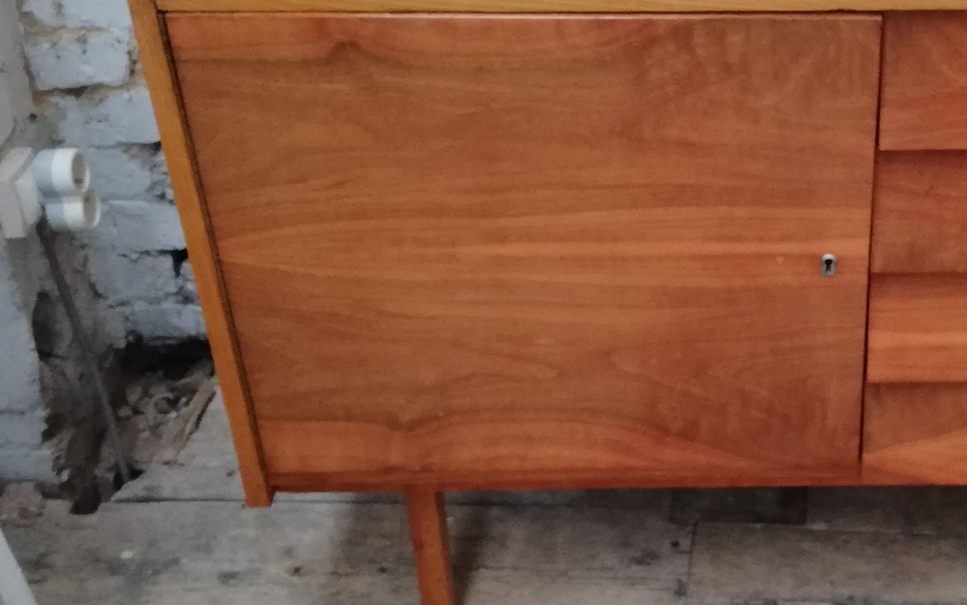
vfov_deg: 21.6
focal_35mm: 60
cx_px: 777
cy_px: 272
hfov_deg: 33.0
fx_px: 1581
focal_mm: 3.81
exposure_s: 1/25
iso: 500
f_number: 2.2
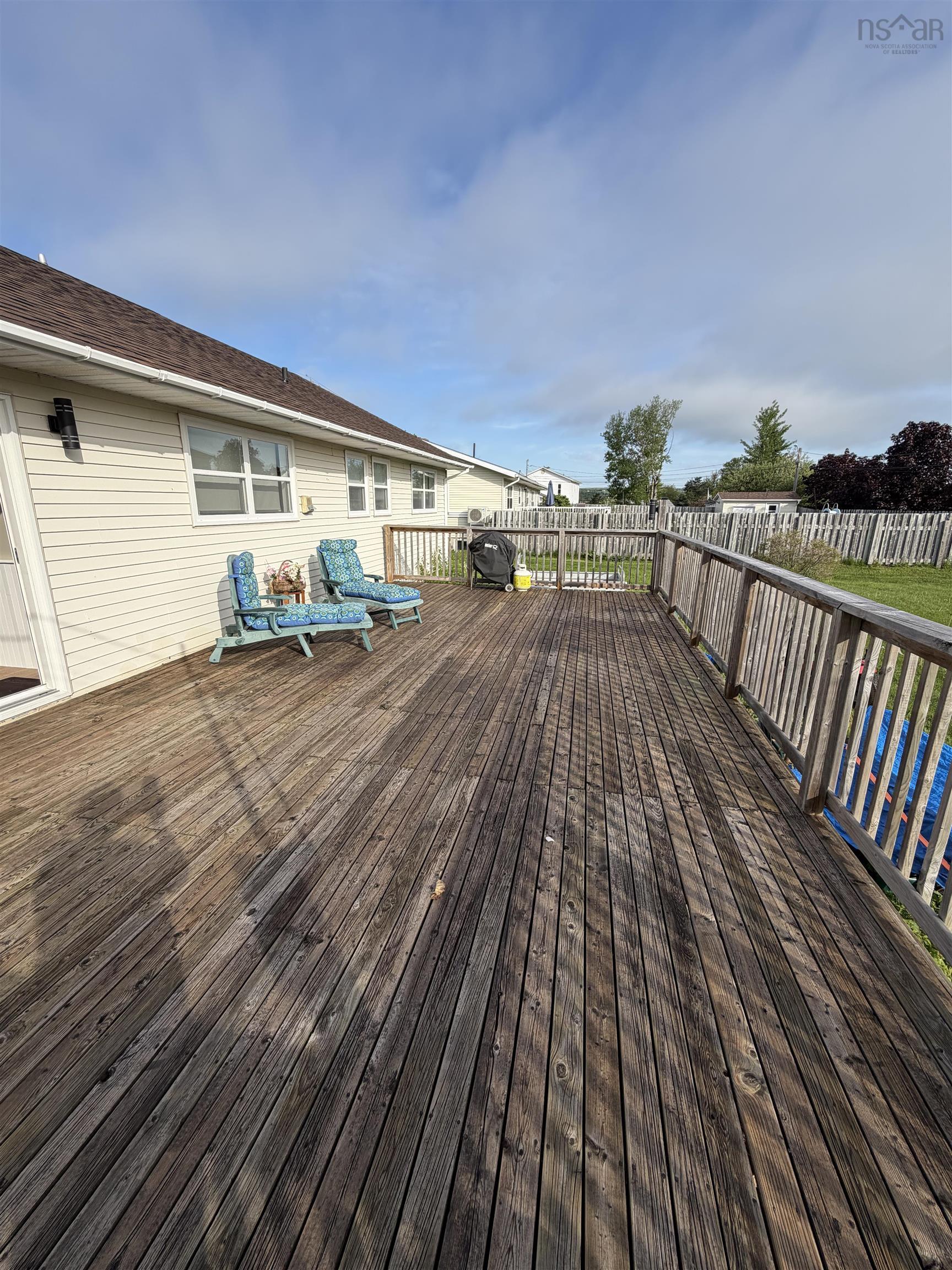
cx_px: 476
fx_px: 513
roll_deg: +0.0
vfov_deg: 102.1
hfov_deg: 85.7
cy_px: 635
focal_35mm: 14
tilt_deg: -13.8
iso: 25
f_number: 2.2
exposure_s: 1/770
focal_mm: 2.22
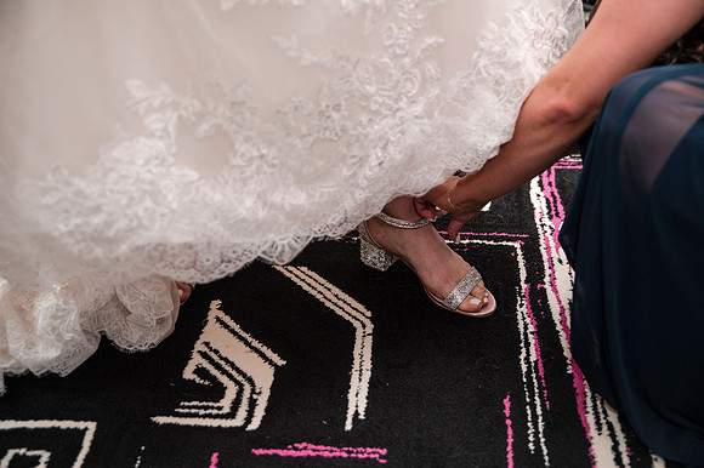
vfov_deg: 27.3
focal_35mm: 49
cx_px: 352
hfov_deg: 40.1
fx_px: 963
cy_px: 234
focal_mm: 48
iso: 1600
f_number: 2.8
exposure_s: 1/1600
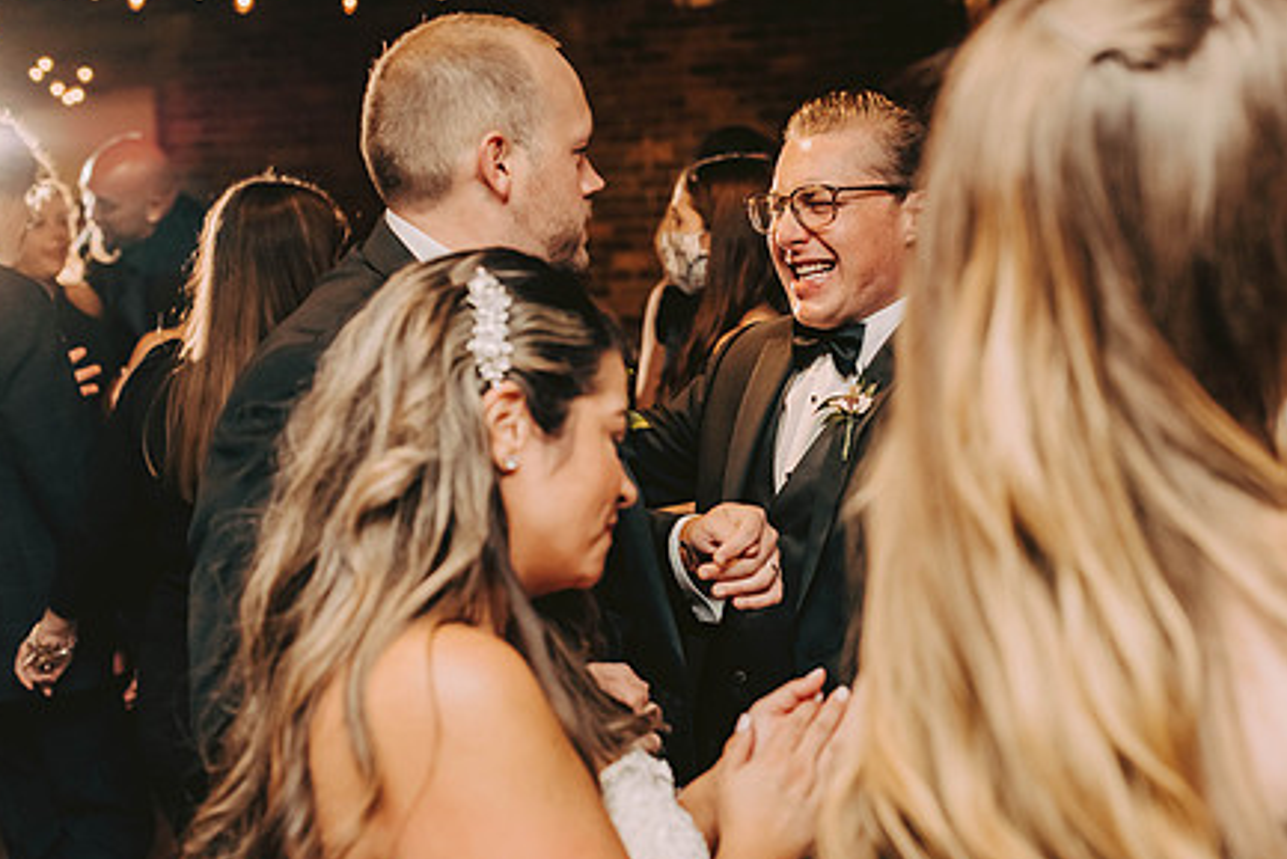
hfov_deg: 29.9
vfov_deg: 20.3
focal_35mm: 67
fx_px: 2396
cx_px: 841
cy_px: 409
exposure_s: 1/200
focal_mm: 50
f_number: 3.2
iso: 2000
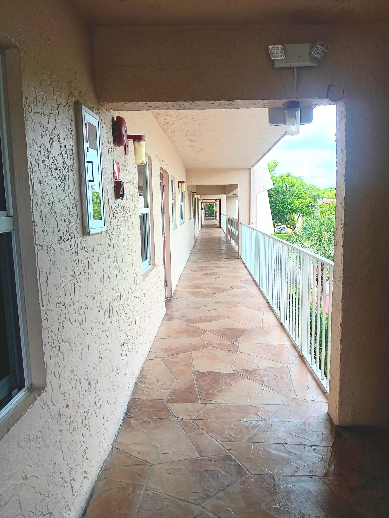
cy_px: 259
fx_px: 390
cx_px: 194
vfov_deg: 67.3
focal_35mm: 26
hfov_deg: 53.1
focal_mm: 3.98
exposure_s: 1/125
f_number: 1.8
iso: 20
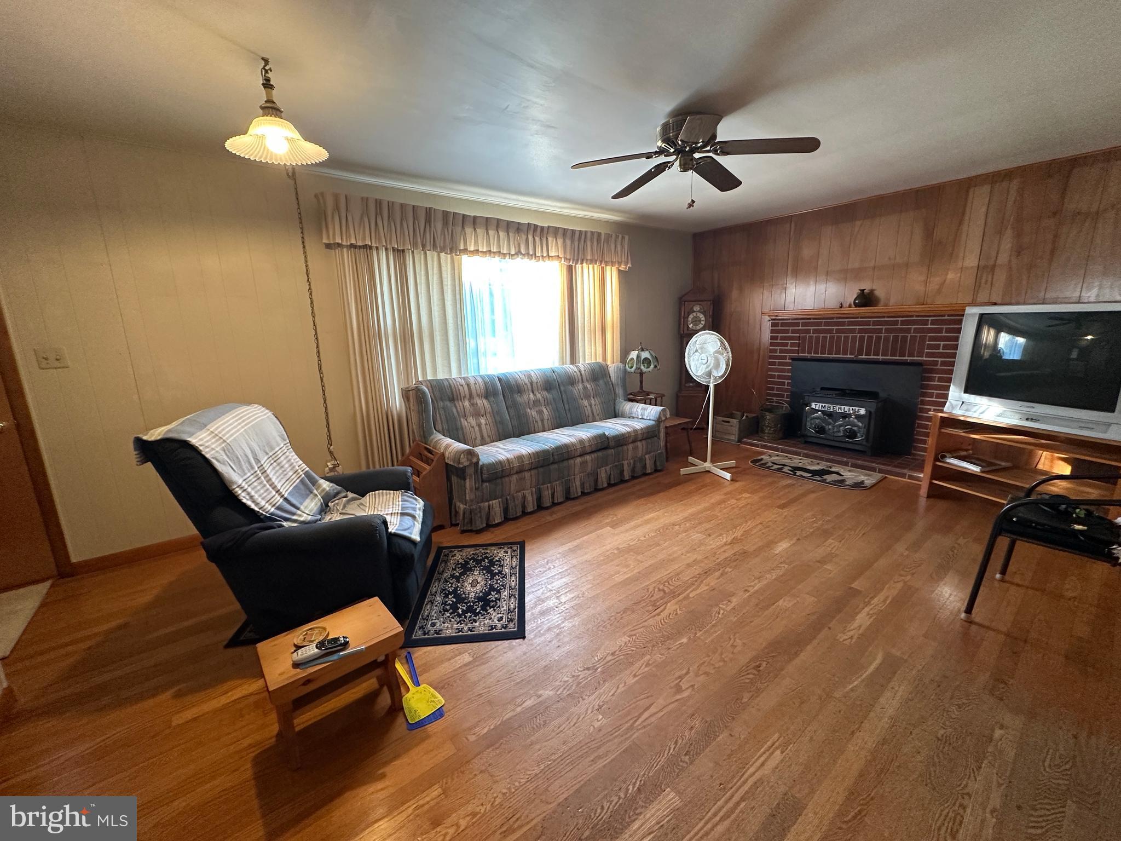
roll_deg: +1.3
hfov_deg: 102.1
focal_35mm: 14
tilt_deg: -10.9
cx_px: 560
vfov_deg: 85.7
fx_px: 453
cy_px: 420
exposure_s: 1/60
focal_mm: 2.22
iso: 320
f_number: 2.2
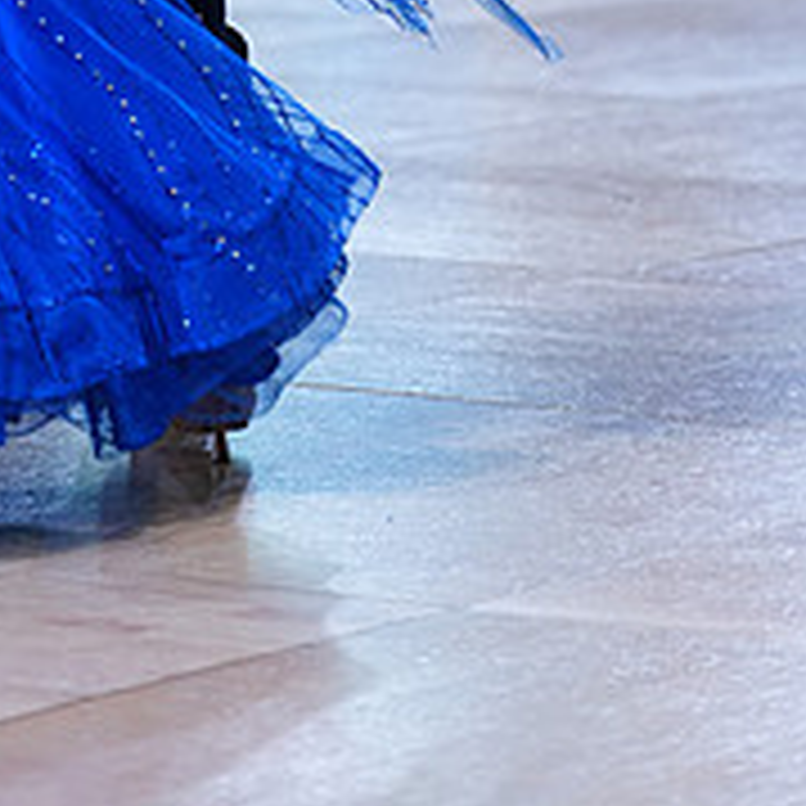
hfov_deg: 6.9
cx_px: 146
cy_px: -441
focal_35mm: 254
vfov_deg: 6.8
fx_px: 6691
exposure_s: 1/500
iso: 640
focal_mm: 92
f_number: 2.8
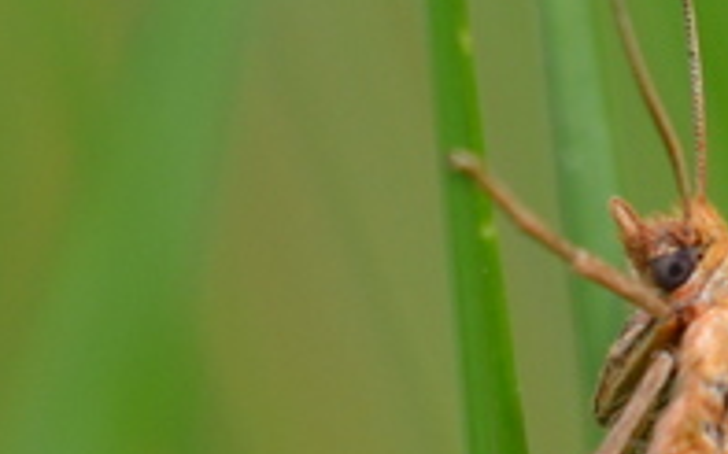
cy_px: 657
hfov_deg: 1.5
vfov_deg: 1.0
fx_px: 27302
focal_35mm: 1376
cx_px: 691
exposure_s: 1/1000
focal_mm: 185
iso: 400
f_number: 4.5
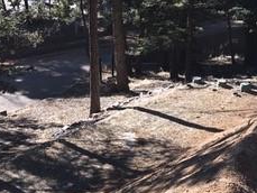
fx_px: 602
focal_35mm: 81
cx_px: 62
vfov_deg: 18.2
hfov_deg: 23.8
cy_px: 107
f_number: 2.2
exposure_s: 1/674
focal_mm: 4.15
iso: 25
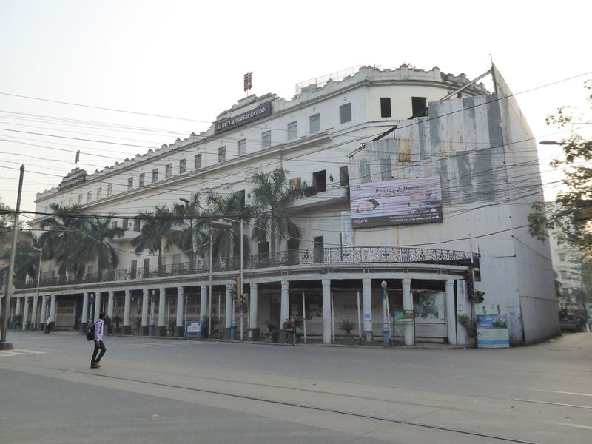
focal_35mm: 29
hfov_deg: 61.7
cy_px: 222
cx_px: 296
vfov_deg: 48.2
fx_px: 496
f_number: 3.5
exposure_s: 1/160
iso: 160
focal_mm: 5
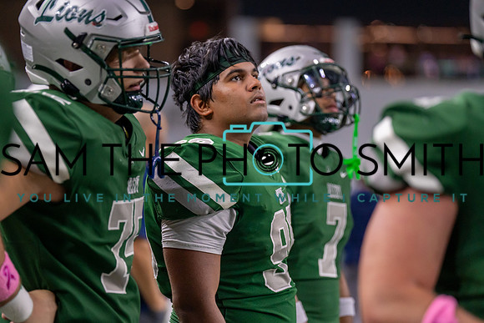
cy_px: 158
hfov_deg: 13.3
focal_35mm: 155
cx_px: 222
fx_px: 2079
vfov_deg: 8.9
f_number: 2.8
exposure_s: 1/1000
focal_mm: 141
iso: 2500
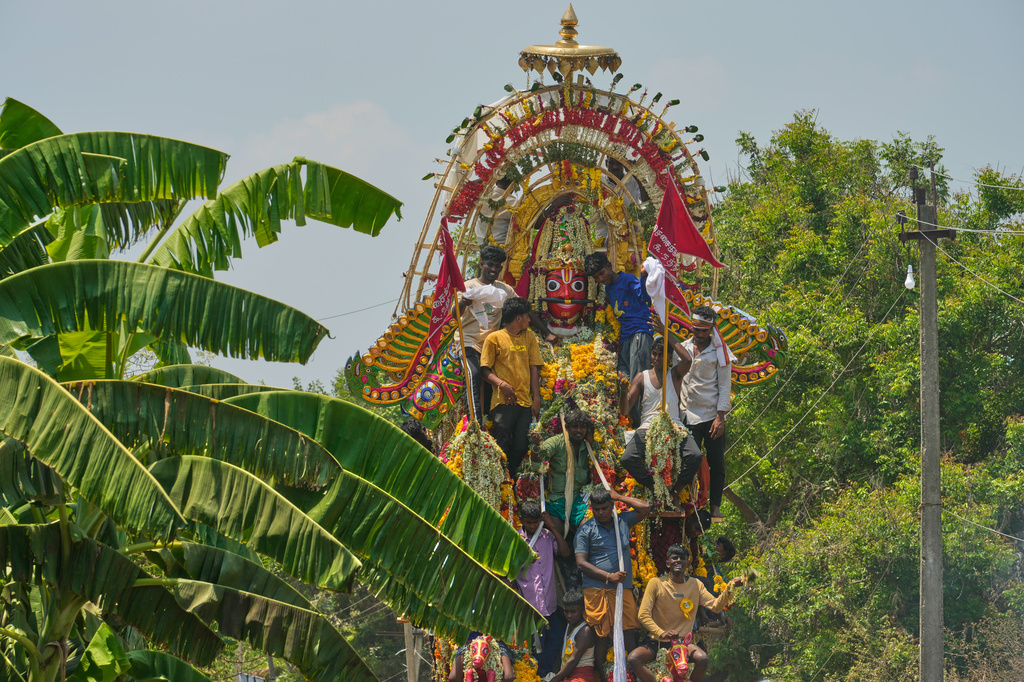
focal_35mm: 200
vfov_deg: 6.9
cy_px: 341
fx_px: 5687
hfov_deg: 10.3
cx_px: 512
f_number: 10
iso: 100
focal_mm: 200
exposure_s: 1/250
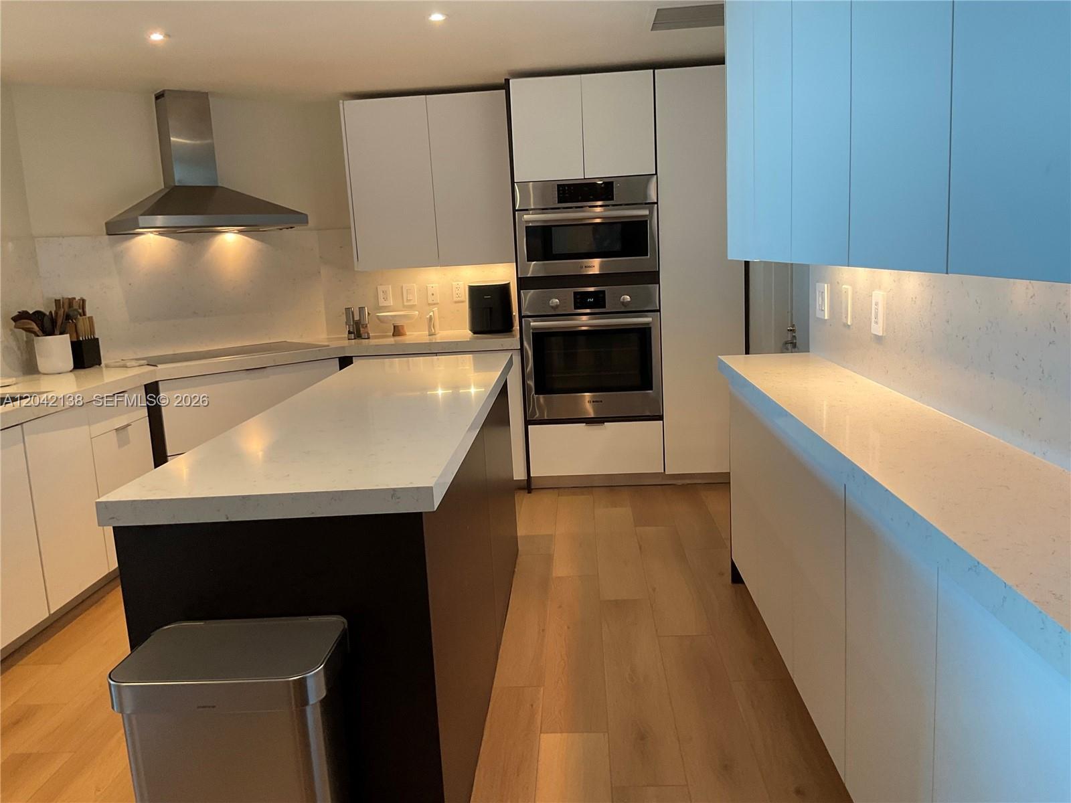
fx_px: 897
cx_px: 536
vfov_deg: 48.2
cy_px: 402
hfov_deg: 61.7
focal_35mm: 29
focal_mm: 3
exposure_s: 1/60
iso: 64
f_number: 1.8
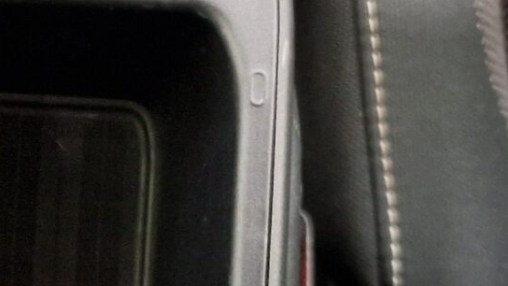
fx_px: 1589
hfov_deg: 17.4
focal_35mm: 118
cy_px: 278
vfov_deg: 10.2
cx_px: -94
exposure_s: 1/10
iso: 1000
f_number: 1.8
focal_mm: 6.4
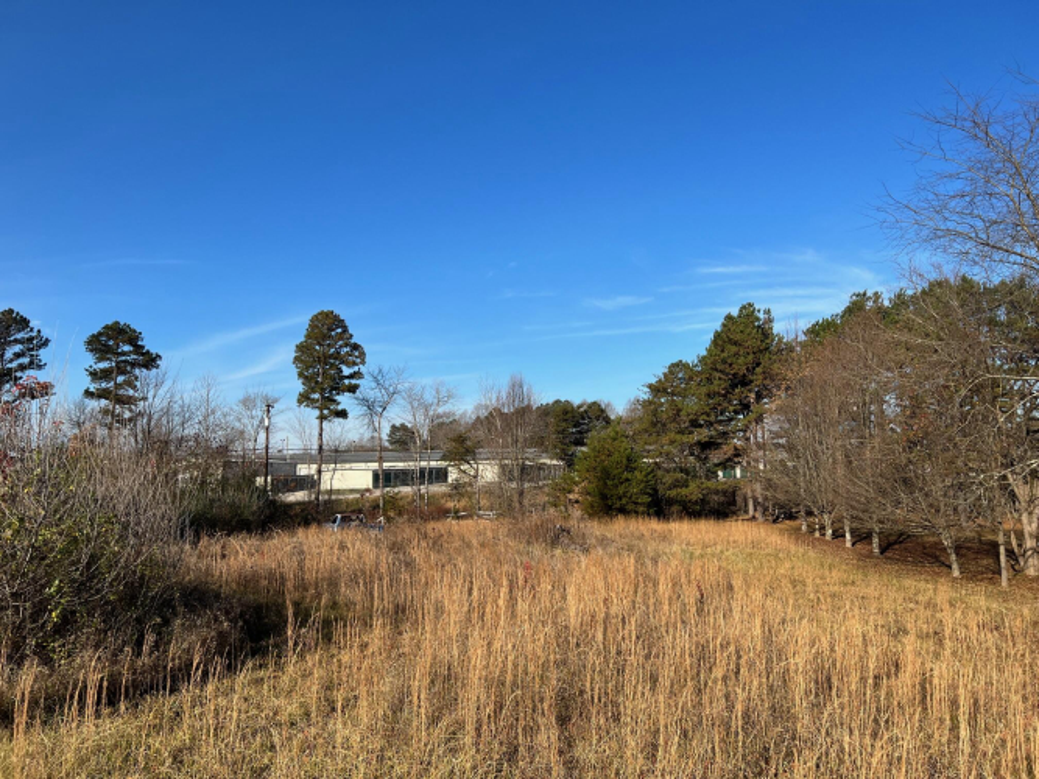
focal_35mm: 26
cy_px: 390
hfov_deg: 67.3
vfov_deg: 53.0
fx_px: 780
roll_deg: +1.2
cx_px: 520
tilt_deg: +5.1
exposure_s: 1/4115
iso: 50
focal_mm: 5.7
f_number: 1.5
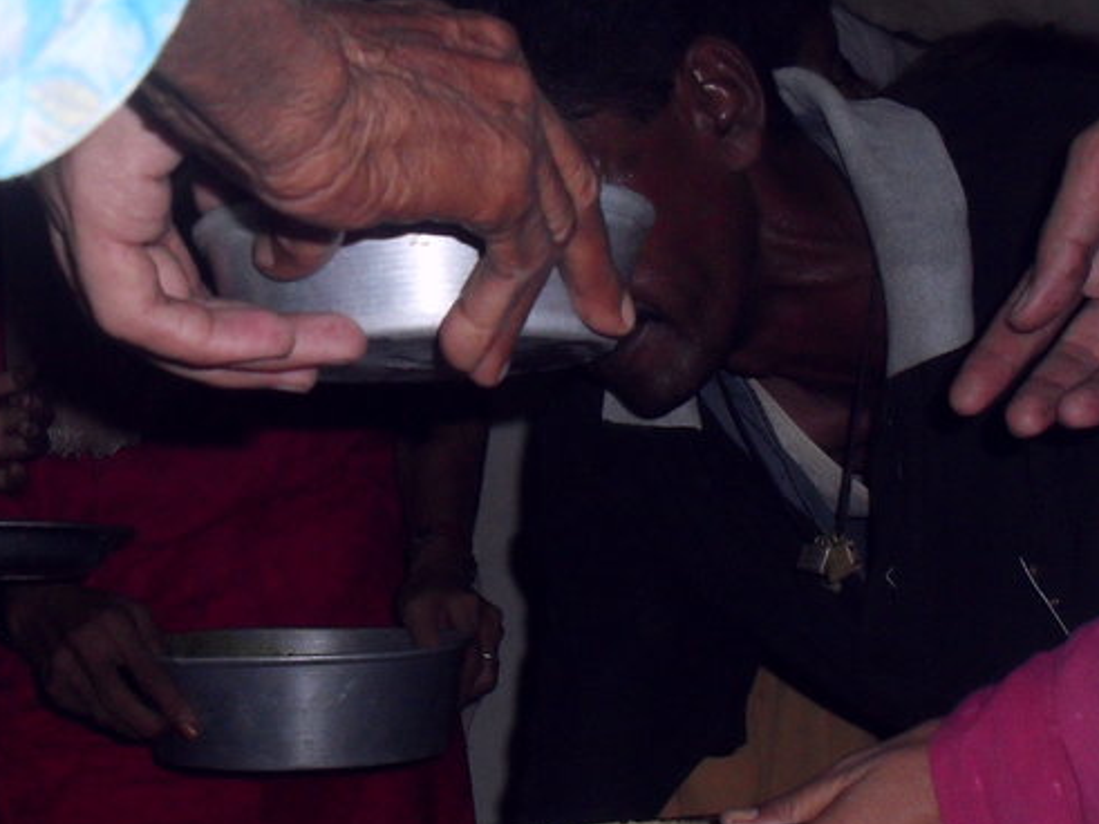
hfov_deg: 26.6
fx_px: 2317
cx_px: 439
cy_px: 479
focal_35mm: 73
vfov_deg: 20.1
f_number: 3.2
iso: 200
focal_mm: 6.3
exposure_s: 1/45
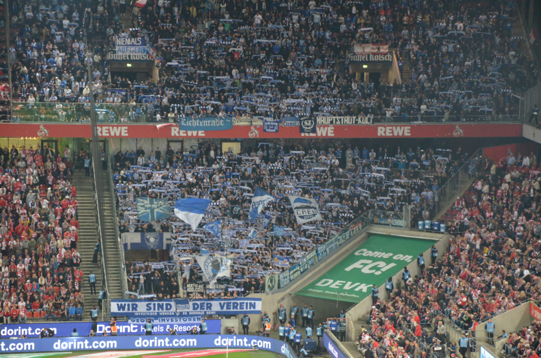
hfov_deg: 13.1
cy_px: 179
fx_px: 2362
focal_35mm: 158
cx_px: 270
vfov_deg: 8.7
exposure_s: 1/125
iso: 2800
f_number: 5.6
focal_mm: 105
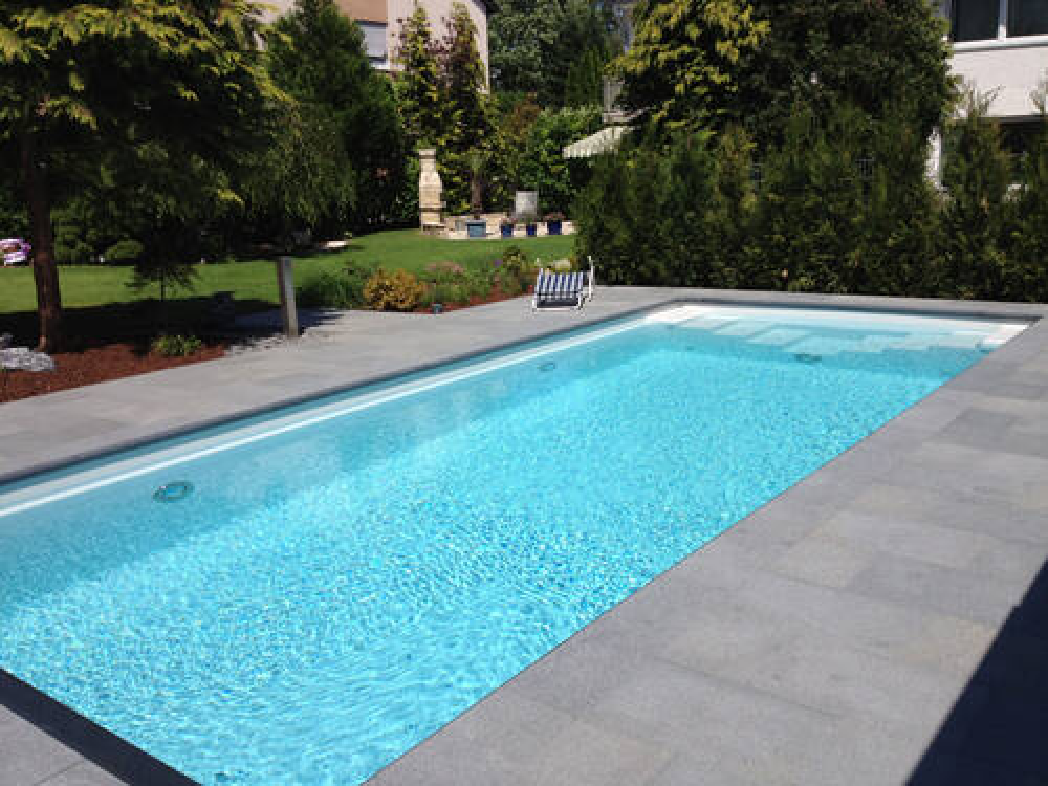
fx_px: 1060
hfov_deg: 52.6
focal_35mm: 35
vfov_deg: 40.7
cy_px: 393
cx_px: 524
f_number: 2.4
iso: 64
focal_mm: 4.28
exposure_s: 1/3247
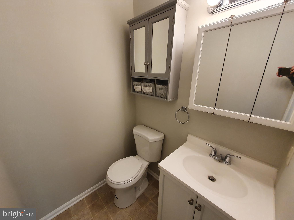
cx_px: 147
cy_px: 110
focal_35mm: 13
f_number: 2.2
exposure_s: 1/60
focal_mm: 1.8
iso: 250
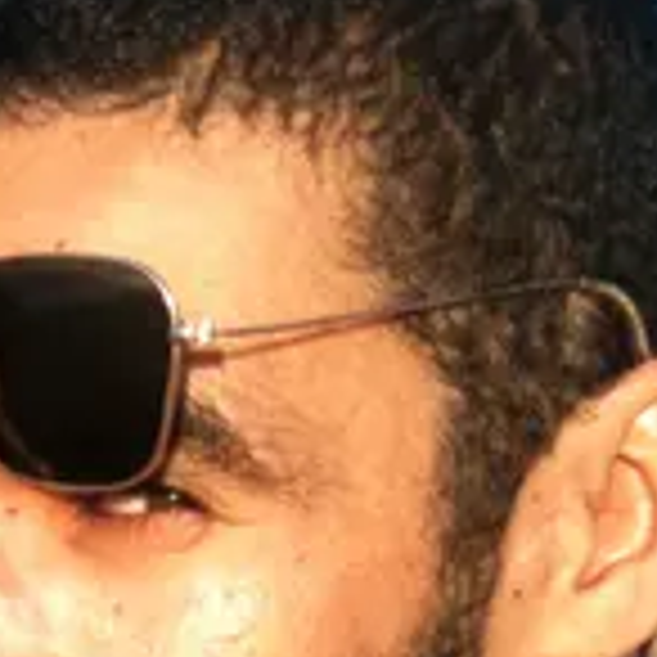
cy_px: 896
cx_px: -142
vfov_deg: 15.5
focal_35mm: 106
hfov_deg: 15.8
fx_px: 2276
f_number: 2.8
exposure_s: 1/407
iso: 64
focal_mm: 3.85
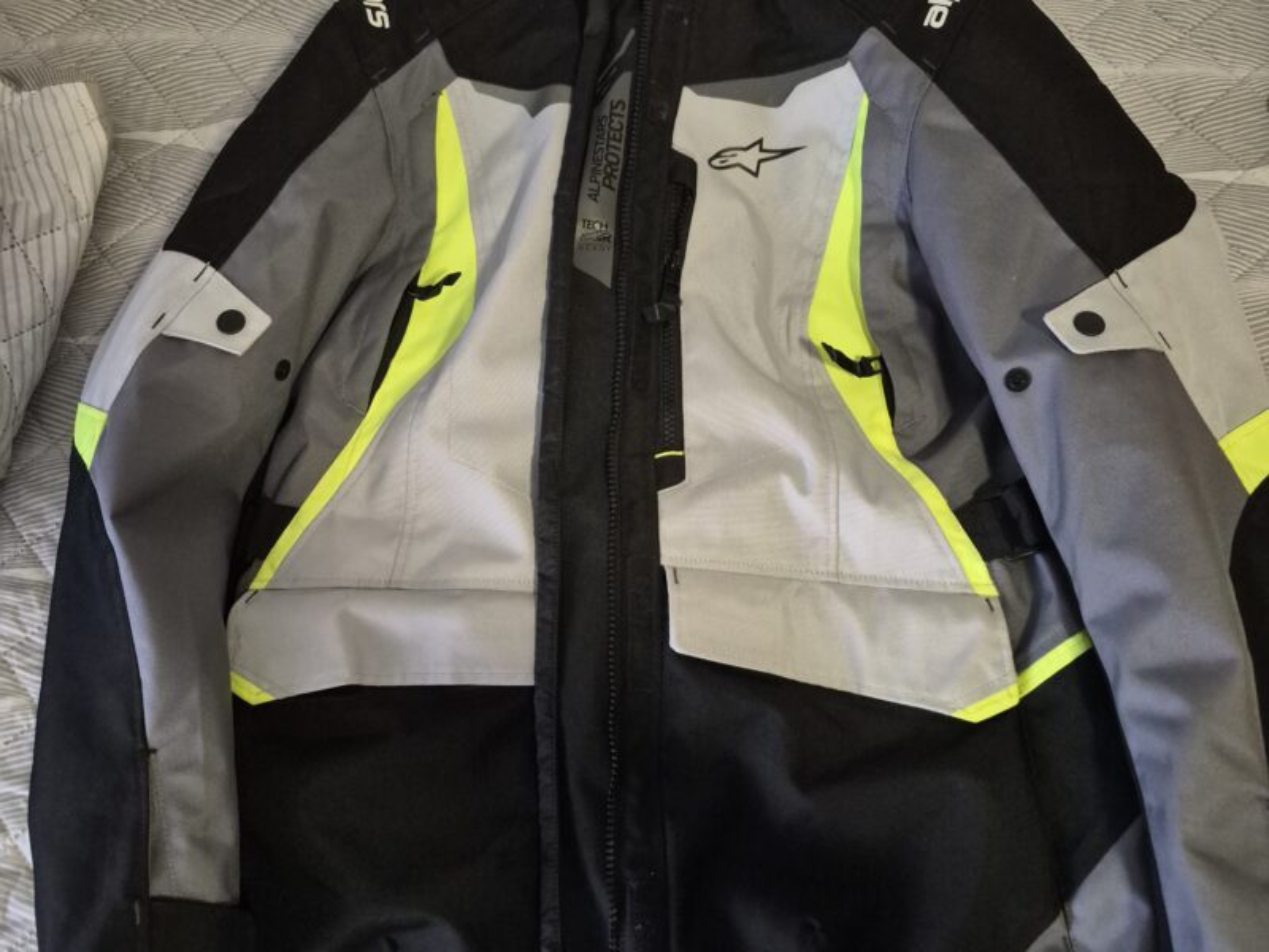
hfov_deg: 73.9
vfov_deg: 58.9
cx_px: 634
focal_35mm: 23
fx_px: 843
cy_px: 476
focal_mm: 5.4
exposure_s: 1/100
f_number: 1.8
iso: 2000
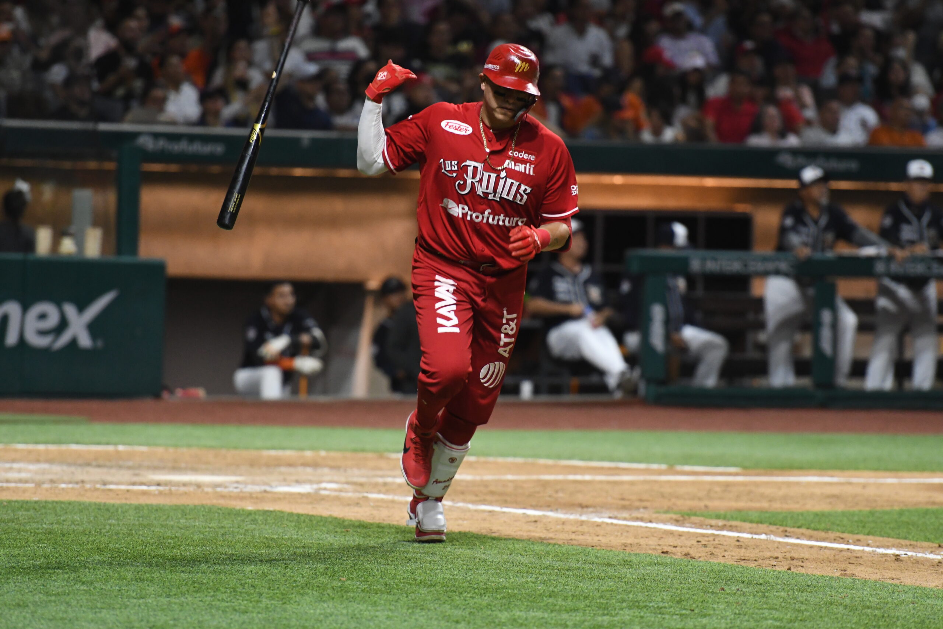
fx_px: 7858
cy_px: 314
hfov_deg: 6.9
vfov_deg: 4.6
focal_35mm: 300
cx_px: 472
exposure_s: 1/640
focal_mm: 200
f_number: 2.8
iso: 2500
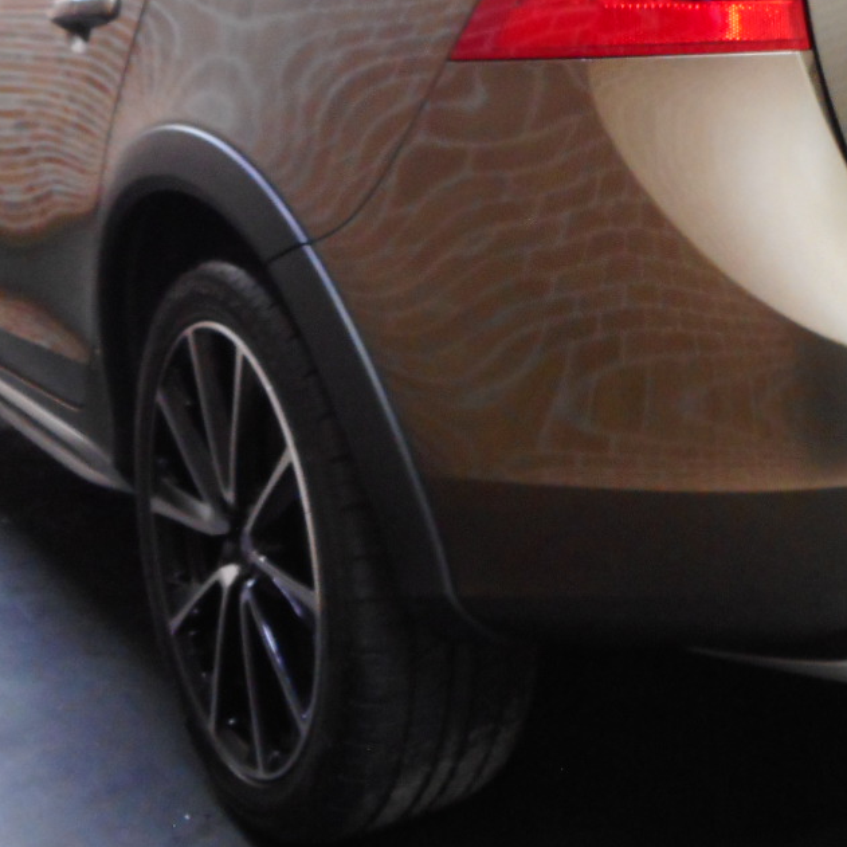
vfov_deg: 30.3
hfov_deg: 29.9
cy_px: 259
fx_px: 1550
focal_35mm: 56
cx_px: 666
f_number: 3.7
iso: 400
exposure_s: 1/15
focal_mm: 4.5
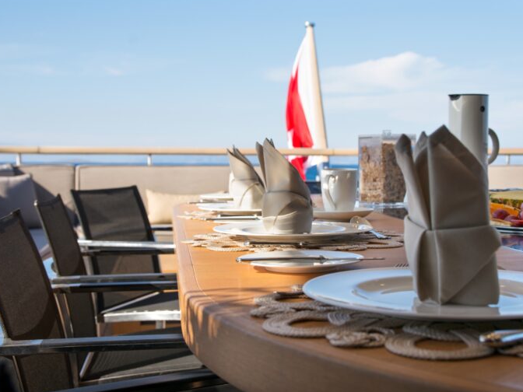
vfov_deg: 26.1
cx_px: 279
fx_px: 846
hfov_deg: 34.3
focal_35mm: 56
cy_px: 195
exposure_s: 1/320
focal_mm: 34
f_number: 6.3
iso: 100
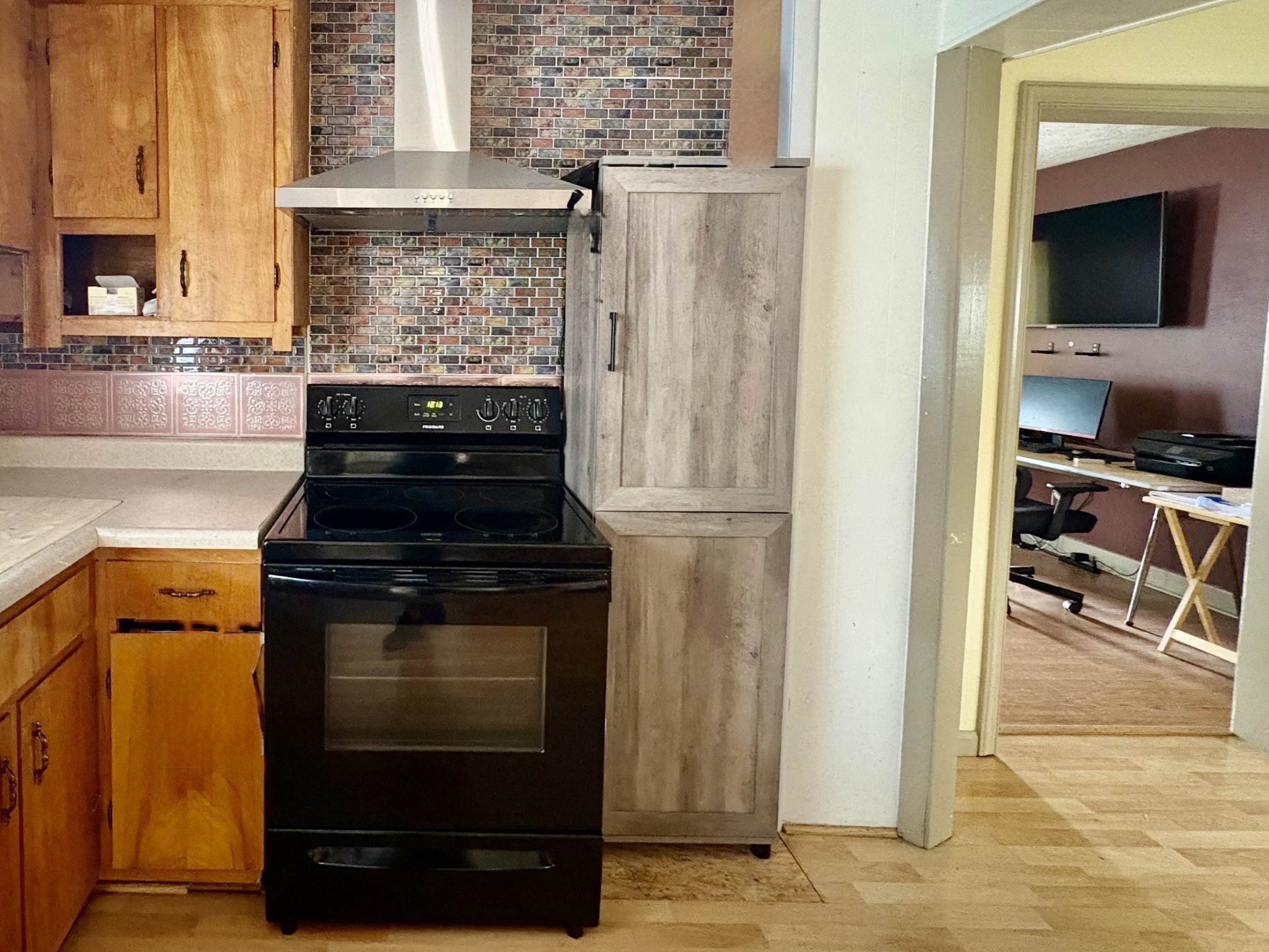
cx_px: 420
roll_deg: +0.0
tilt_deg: -3.1
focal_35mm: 19
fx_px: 697
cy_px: 367
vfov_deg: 67.8
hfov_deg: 81.7
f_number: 2.2
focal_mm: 2.22
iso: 800
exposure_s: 1/30
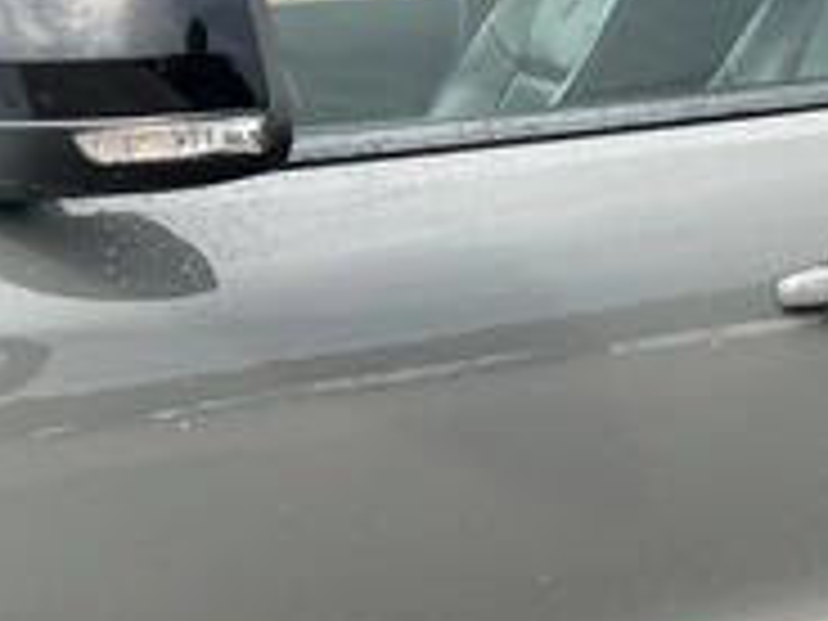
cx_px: 603
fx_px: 1459
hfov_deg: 31.2
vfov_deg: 23.7
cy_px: 495
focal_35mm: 61
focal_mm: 3
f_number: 1.8
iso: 20
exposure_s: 1/242
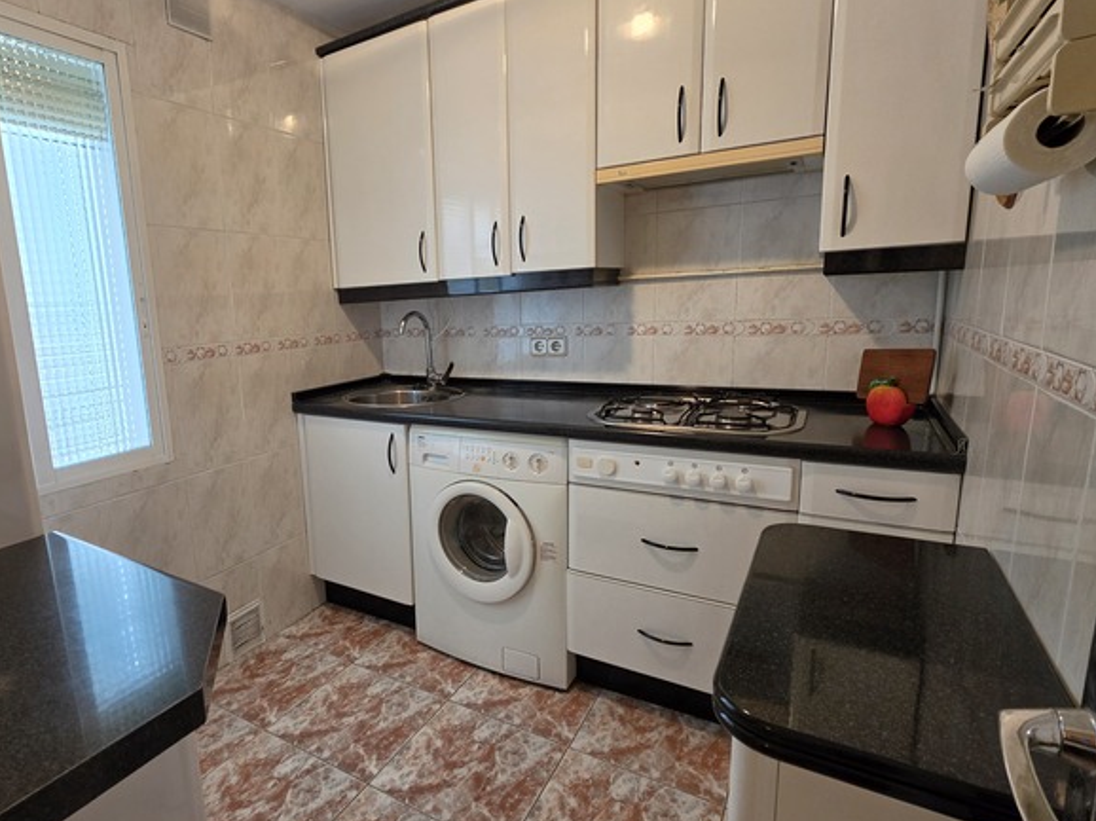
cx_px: 434
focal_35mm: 18
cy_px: 411
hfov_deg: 86.6
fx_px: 570
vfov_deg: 71.6
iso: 100
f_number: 1.9
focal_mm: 2.2
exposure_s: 1/100
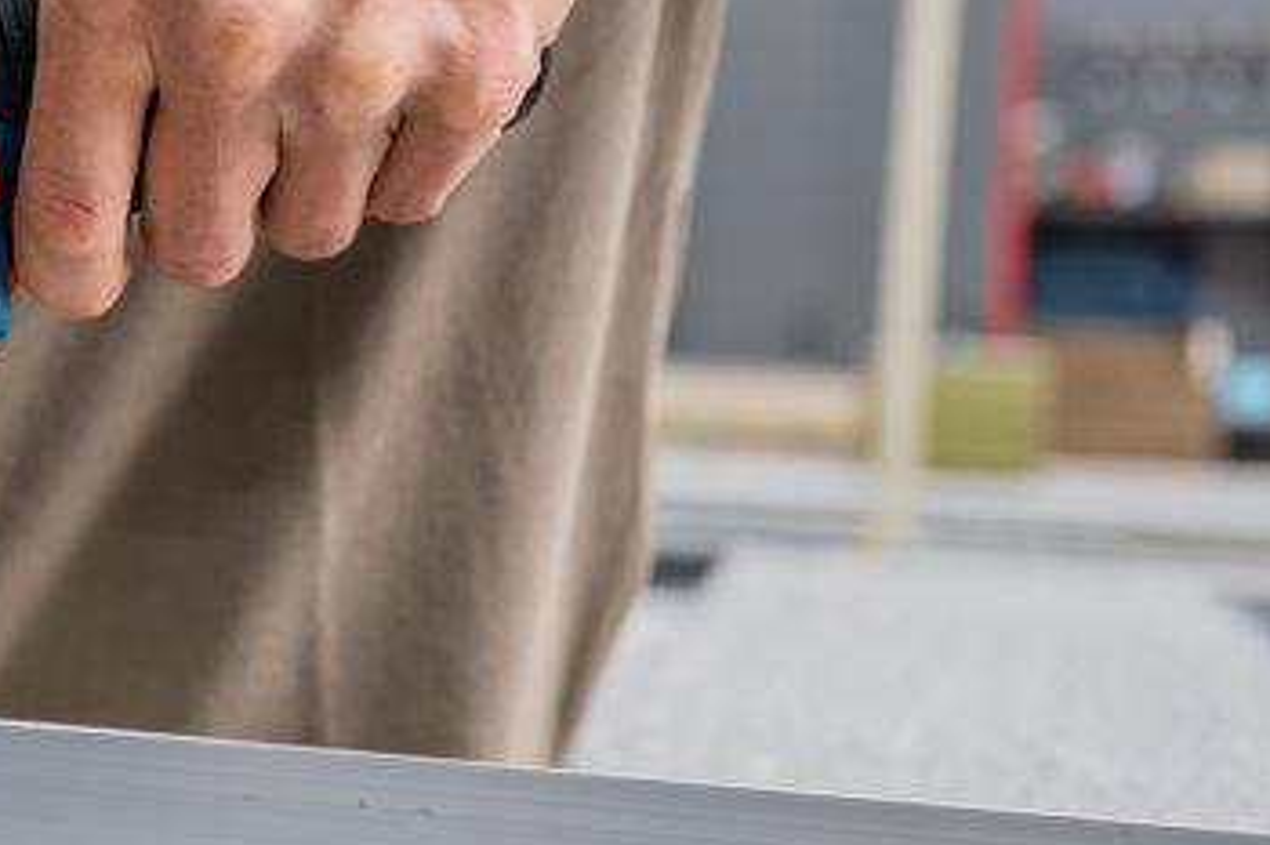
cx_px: -105
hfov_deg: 23.9
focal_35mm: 80
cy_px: 495
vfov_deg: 17.0
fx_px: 2821
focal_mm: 35
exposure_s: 1/50
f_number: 3.5
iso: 800
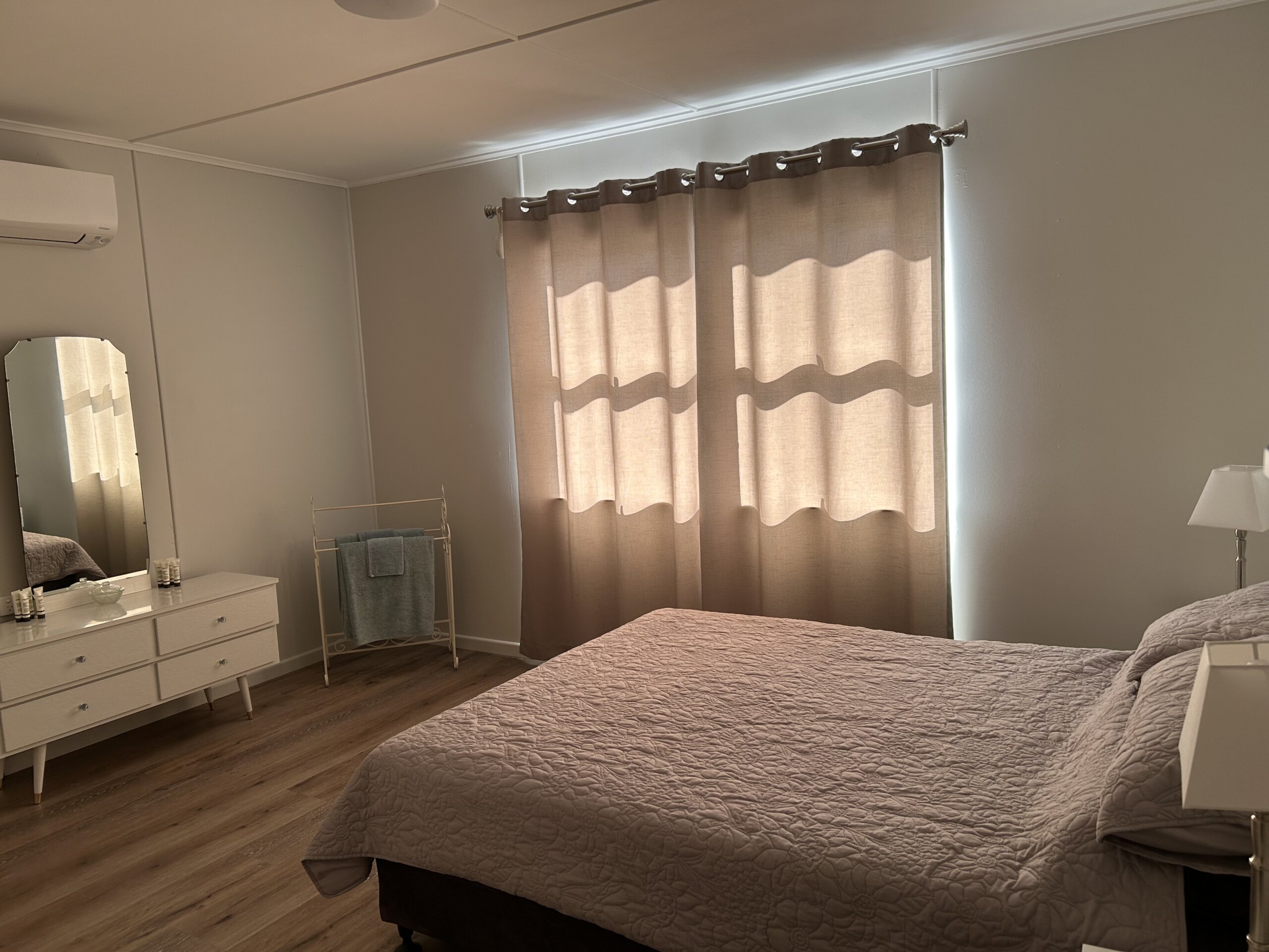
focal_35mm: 26
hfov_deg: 67.3
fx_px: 953
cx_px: 634
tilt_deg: -7.6
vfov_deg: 53.1
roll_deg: +3.0
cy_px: 476
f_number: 1.5
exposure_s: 1/121
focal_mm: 5.7
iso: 50
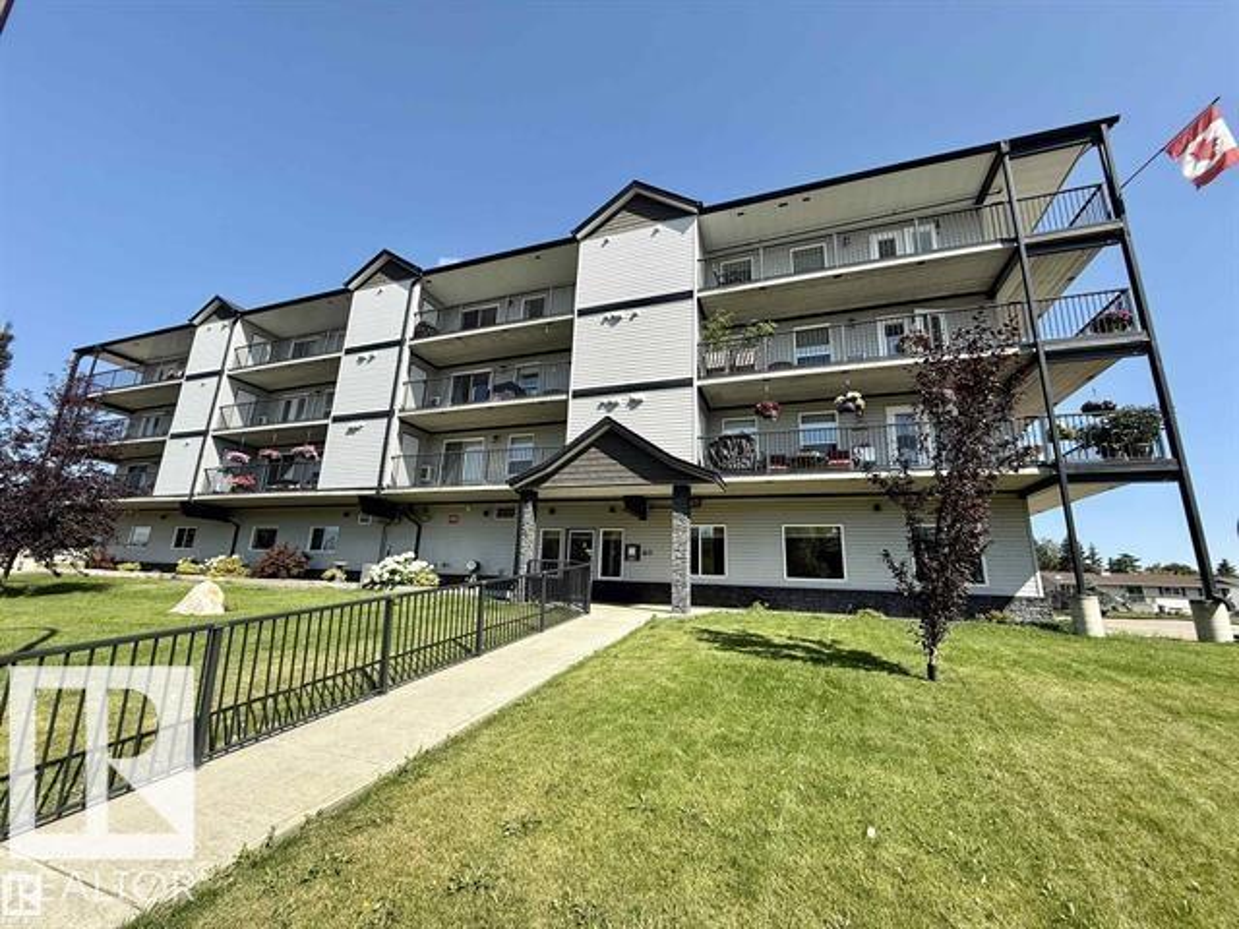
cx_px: 620
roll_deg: -2.6
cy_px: 464
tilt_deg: +13.9
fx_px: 501
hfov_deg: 102.1
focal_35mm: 14
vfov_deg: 85.7
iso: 50
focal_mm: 2.22
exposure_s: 1/1339
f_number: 2.2
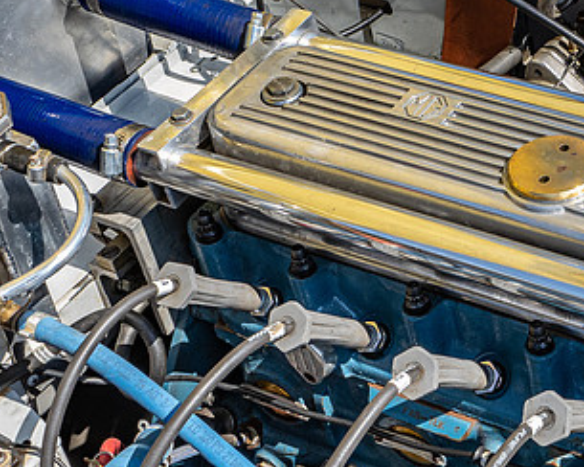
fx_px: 1469
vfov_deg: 18.1
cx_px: 641
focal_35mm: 85
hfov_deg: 21.4
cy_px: 192
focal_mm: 16
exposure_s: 1/125
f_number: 9
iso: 100
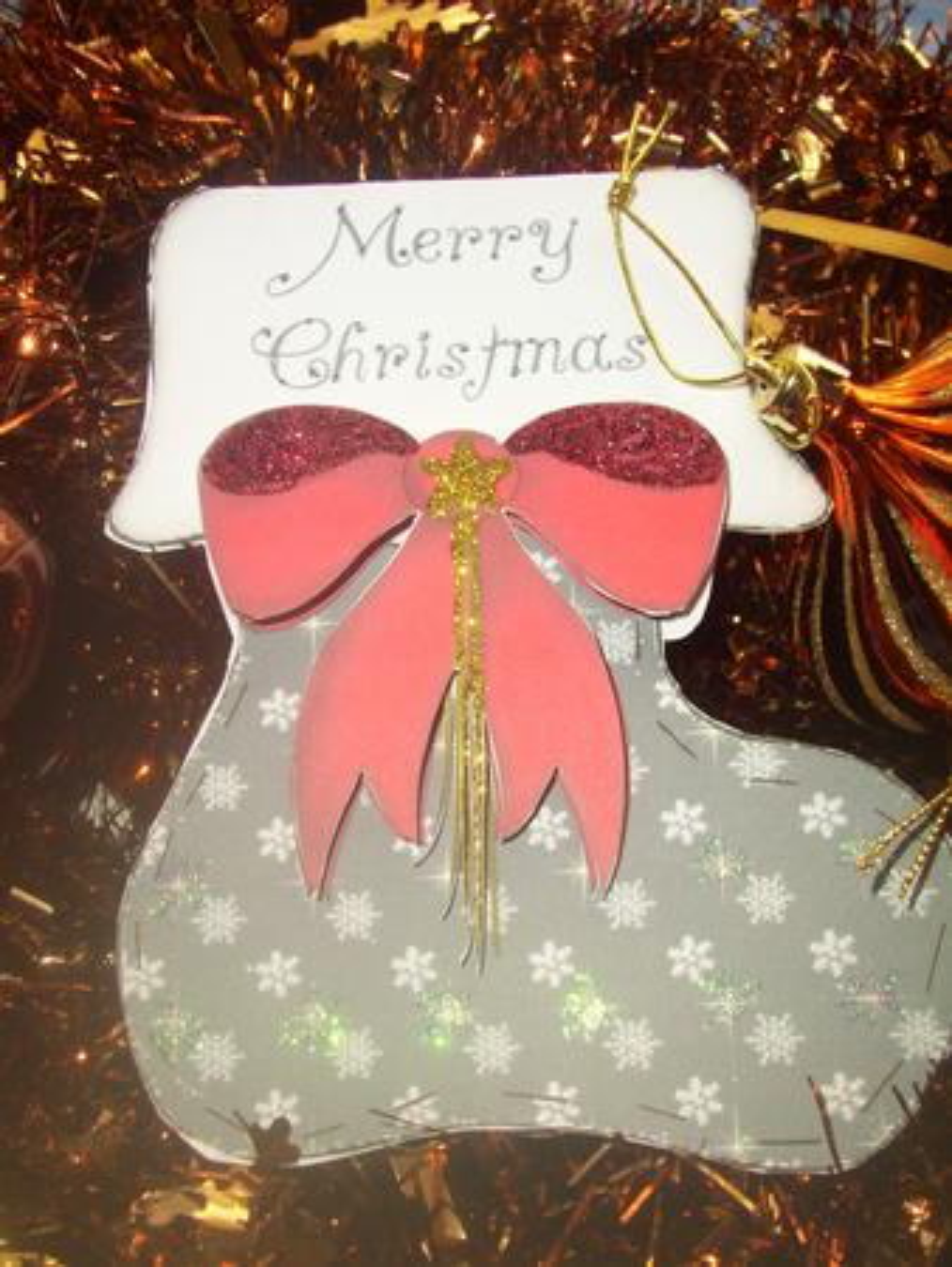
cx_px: 476
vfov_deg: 38.2
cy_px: 634
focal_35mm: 50
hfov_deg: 29.1
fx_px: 1832
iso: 80
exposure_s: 1/40
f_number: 4
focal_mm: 8.8
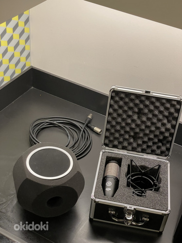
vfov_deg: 36.8
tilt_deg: -38.4
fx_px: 365
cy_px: 122
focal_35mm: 52
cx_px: 91
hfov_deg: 28.0
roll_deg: -6.2
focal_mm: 6
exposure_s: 1/50
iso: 125
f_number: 2
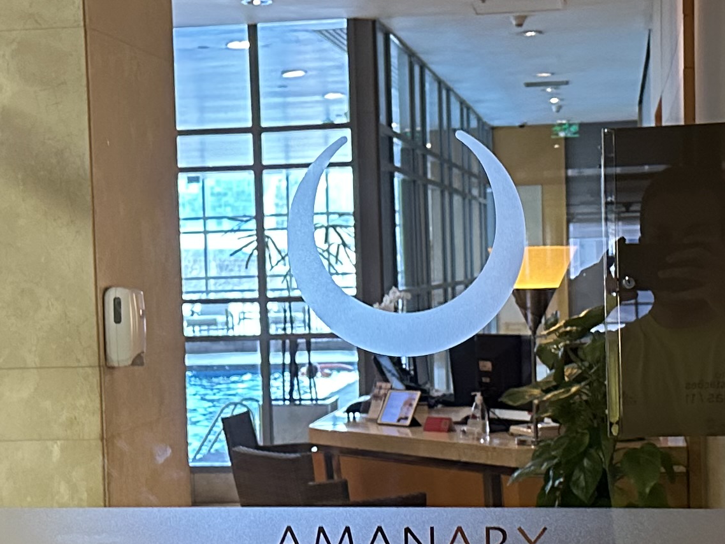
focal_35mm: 85
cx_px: 281
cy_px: 347
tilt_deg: -4.4
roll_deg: +2.0
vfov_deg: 17.3
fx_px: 1781
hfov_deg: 23.0
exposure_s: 1/60
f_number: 1.78
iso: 640
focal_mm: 6.86
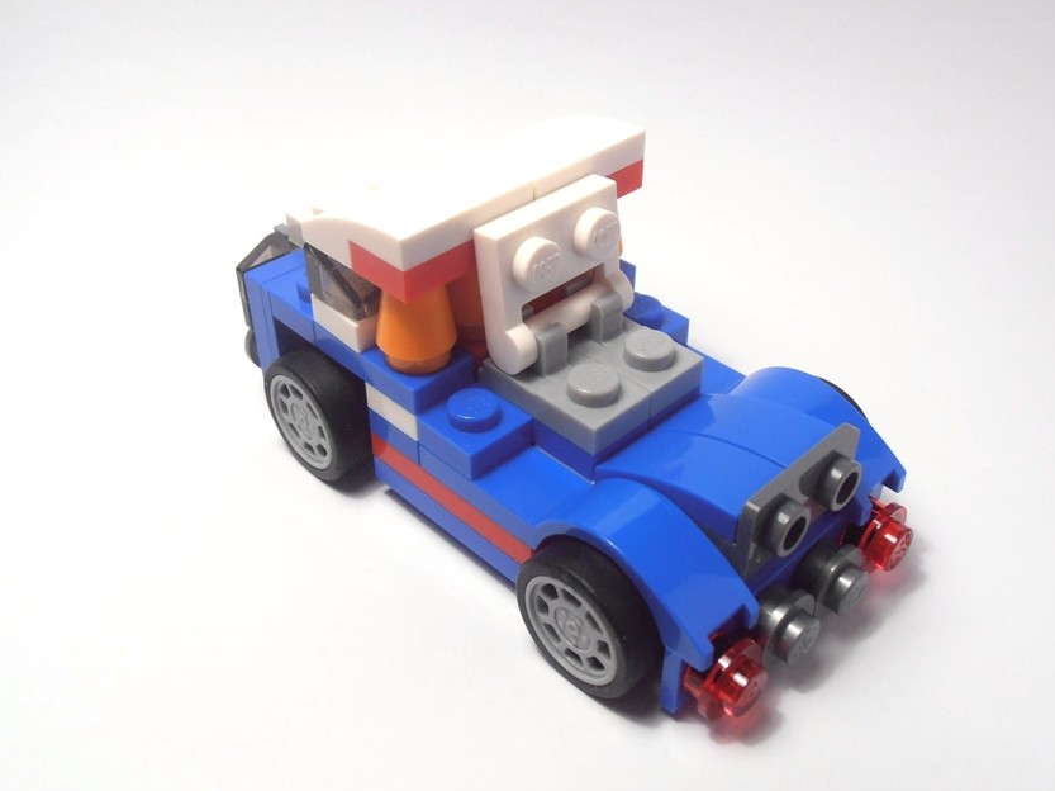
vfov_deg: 35.9
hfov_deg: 46.8
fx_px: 1219
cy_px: 415
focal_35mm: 40
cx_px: 548
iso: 80
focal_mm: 6.61
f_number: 3.9
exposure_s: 1/80
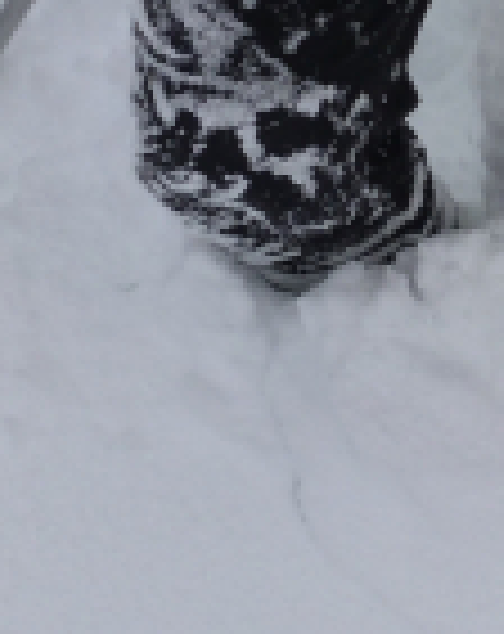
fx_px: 1124
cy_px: 148
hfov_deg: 23.3
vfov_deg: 30.9
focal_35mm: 60
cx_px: 590
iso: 160
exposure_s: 1/200
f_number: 4
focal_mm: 4.3
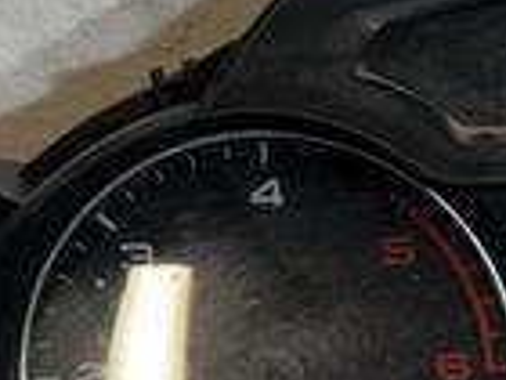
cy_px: 420
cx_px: 737
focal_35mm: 219
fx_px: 3201
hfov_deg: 8.8
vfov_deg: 6.7
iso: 80
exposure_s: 1/100
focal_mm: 6.86
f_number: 1.78
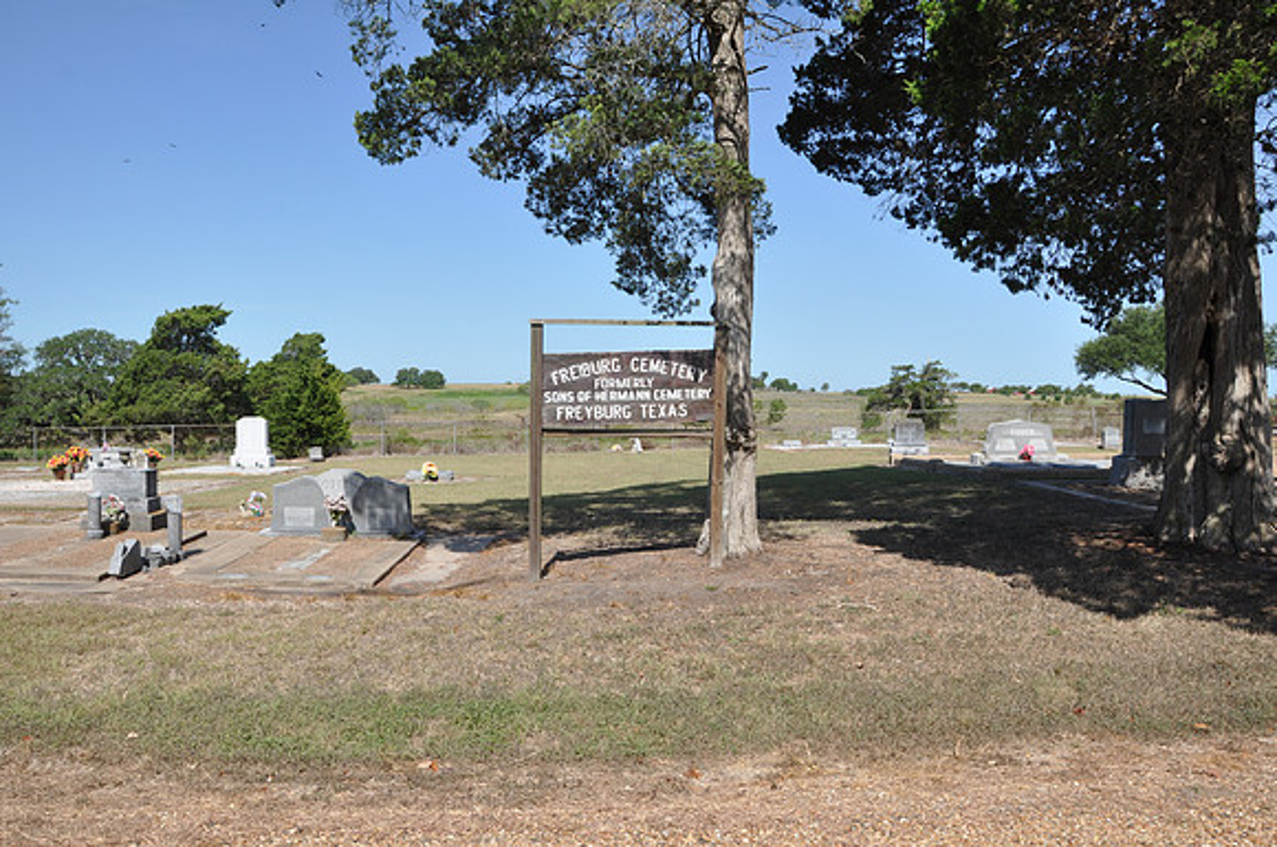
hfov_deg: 67.5
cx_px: 638
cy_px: 424
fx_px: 956
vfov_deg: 47.8
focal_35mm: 27
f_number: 11
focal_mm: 18
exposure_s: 1/125
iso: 200
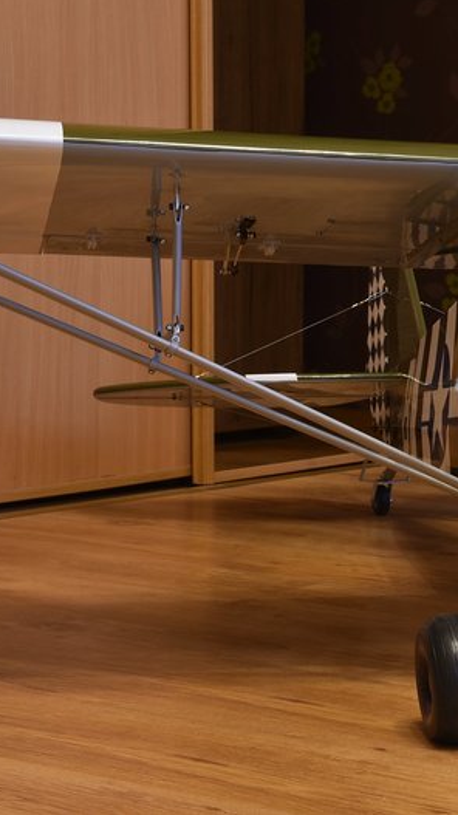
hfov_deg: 11.3
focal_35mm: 105
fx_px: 2269
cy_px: 404
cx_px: 583
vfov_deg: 20.4
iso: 100
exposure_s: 8
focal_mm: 44
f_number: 14
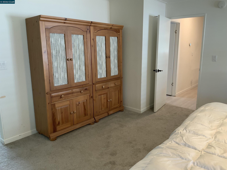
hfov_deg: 61.7
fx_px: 190
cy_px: 85
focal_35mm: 29
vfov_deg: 48.2
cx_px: 114
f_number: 1.8
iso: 125
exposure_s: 1/60
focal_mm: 3
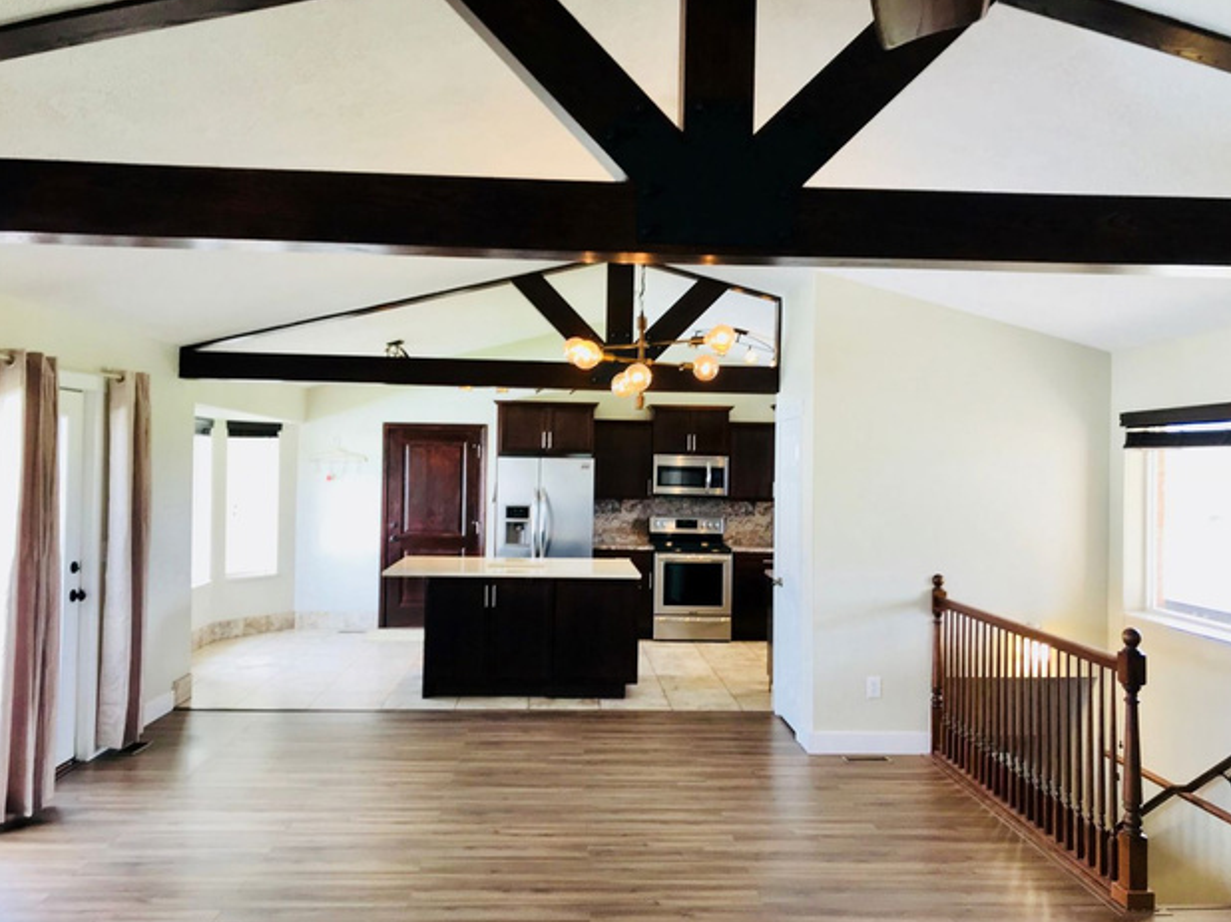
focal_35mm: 29
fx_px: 1031
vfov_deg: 48.2
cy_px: 466
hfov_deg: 61.7
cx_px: 614
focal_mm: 3.99
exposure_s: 1/60
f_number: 1.8
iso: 32
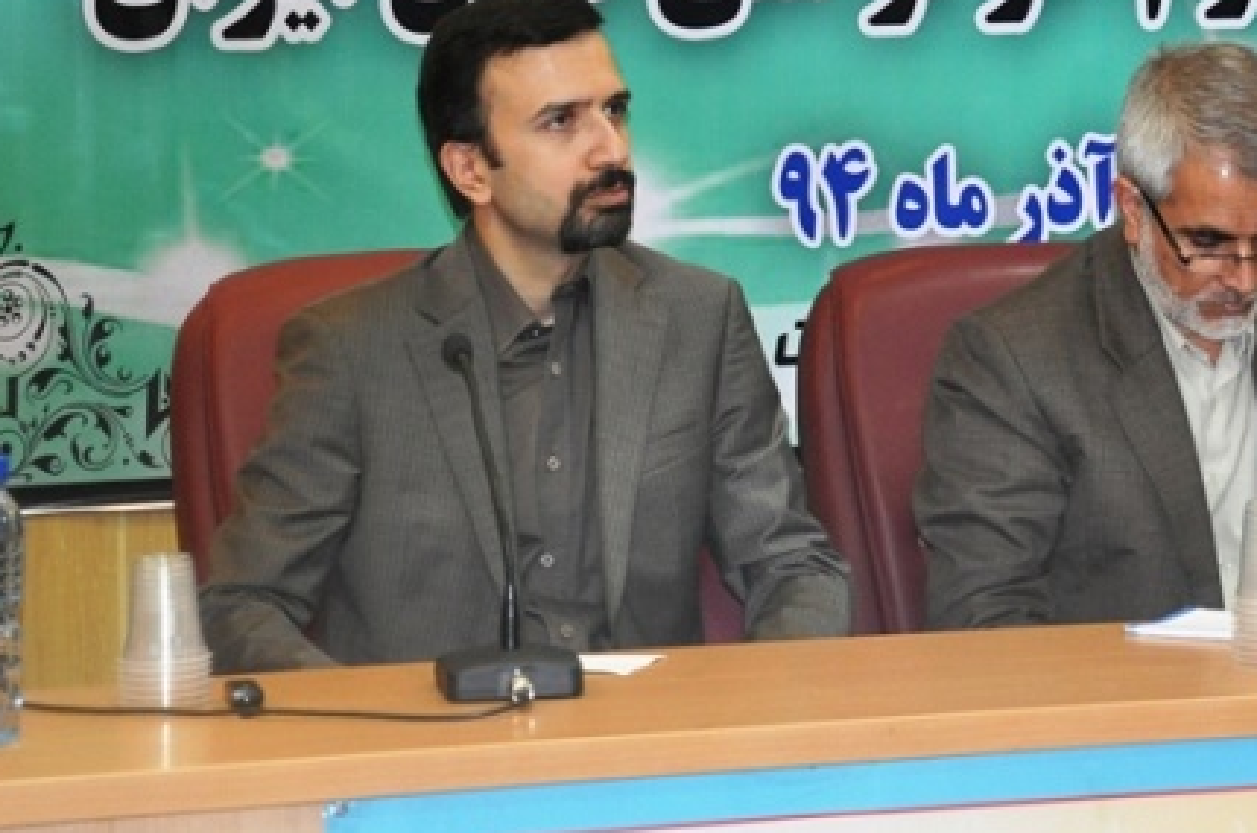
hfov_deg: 15.5
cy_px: -13
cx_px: 827
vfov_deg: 10.3
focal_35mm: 132
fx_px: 4600
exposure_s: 1/60
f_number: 4.8
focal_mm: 42
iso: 800
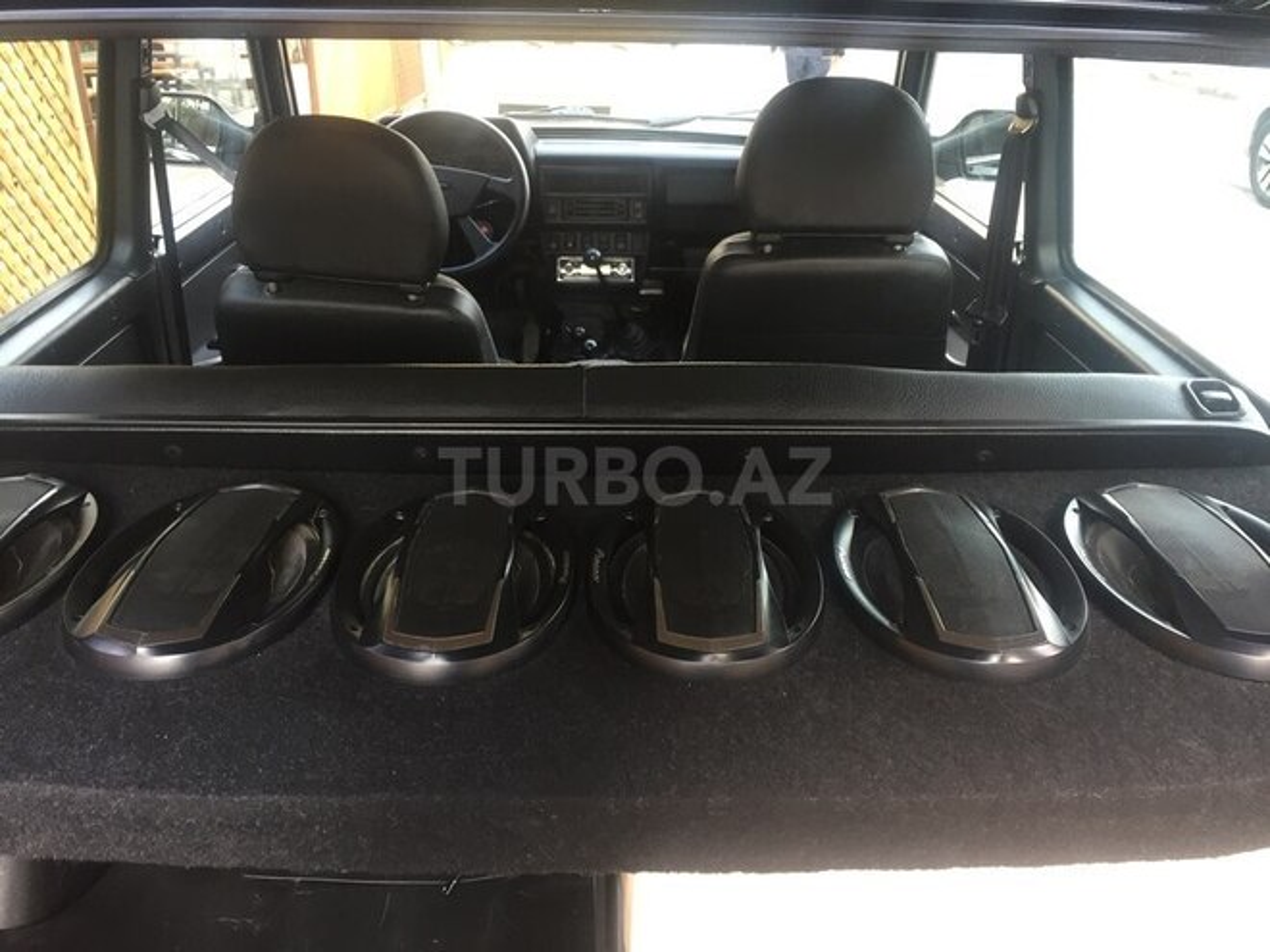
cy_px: 476
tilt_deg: -25.0
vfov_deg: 48.2
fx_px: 1064
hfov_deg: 61.7
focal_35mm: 29
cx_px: 635
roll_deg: +0.8
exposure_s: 1/33
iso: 50
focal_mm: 4.15
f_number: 2.2
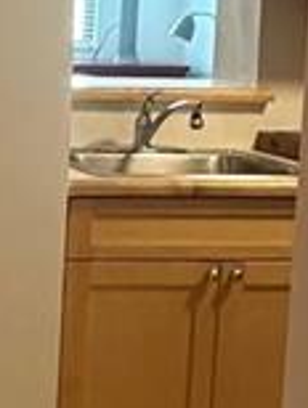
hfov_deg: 12.5
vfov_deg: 18.0
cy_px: 143
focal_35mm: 109
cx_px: -234
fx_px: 1290
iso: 400
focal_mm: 2.22
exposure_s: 1/60
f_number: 2.2
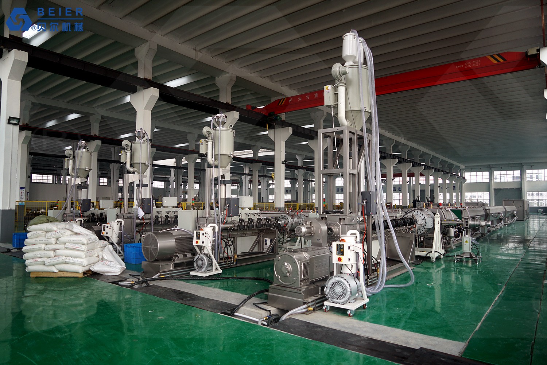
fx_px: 365
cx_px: 274
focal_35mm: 24
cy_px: 182
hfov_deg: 73.7
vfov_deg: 53.2
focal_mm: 24
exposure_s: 1/160
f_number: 4
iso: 200
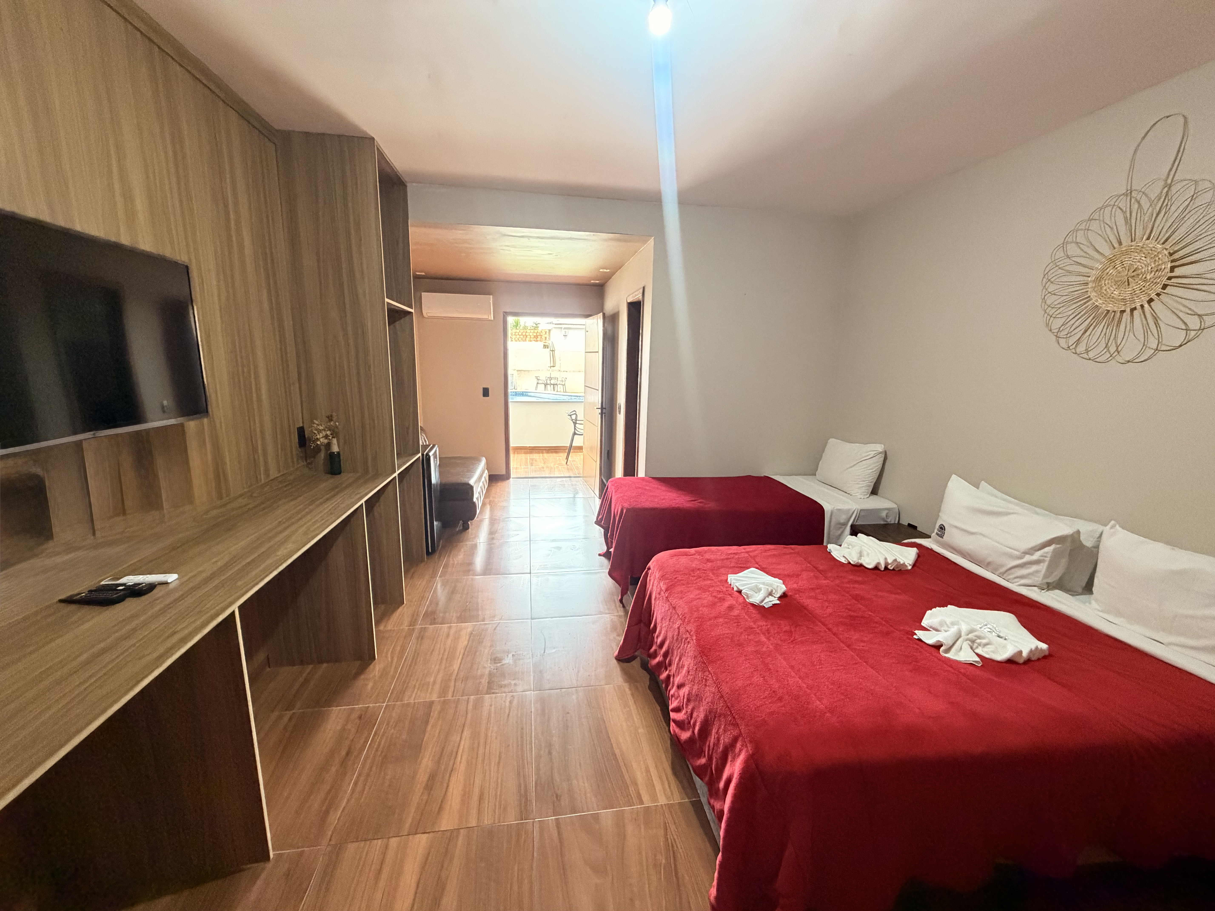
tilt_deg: -11.2
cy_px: 456
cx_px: 608
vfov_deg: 85.7
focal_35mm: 14
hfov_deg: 102.1
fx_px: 491
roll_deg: -0.7
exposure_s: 1/60
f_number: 2.2
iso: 640
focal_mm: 2.22
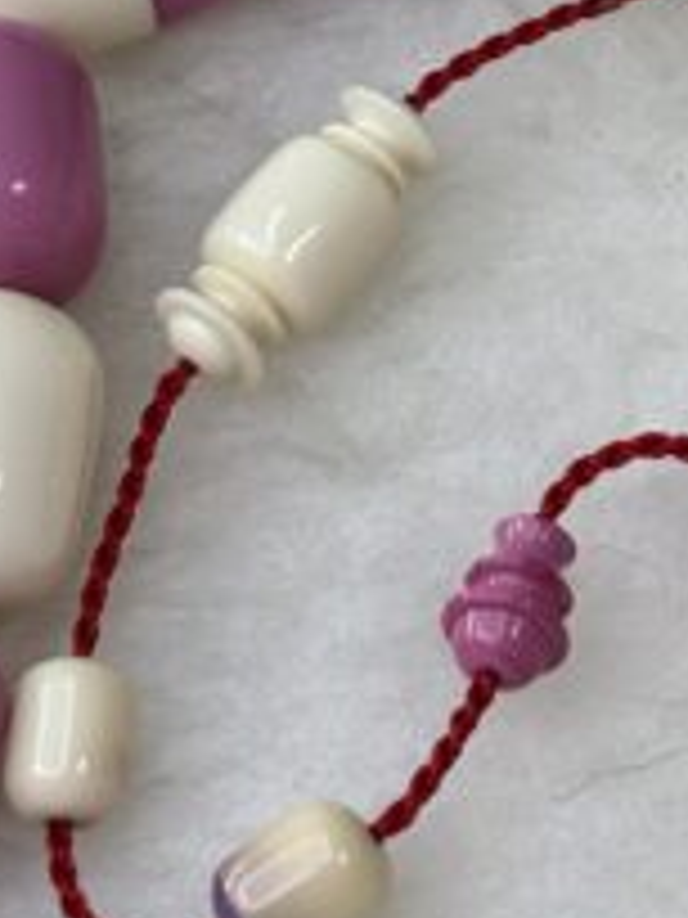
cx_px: 742
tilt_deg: -51.3
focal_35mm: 188
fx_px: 4982
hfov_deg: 7.9
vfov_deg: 10.4
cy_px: -135
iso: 50
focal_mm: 6.76
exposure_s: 1/213
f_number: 1.78
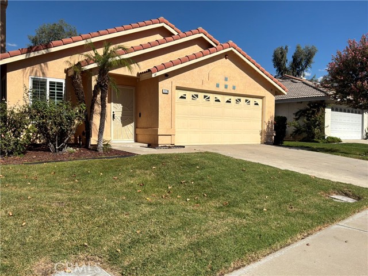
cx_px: 184
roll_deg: -0.8
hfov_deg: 63.4
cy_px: 138
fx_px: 298
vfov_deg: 49.7
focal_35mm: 28
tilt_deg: -1.0
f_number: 1.8
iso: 25
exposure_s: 1/3534
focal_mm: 3
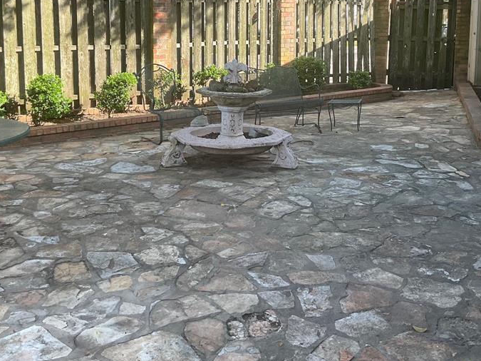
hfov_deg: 43.0
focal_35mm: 44
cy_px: 96
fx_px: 611
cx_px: 244
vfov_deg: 32.3
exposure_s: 1/165
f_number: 1.8
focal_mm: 3
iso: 20
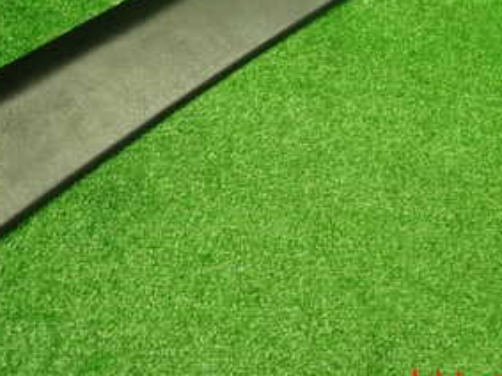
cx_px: 280
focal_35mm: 53
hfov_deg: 36.1
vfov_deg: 26.2
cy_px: 11
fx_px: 768
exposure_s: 1/50
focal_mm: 4.5
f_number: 2
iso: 200
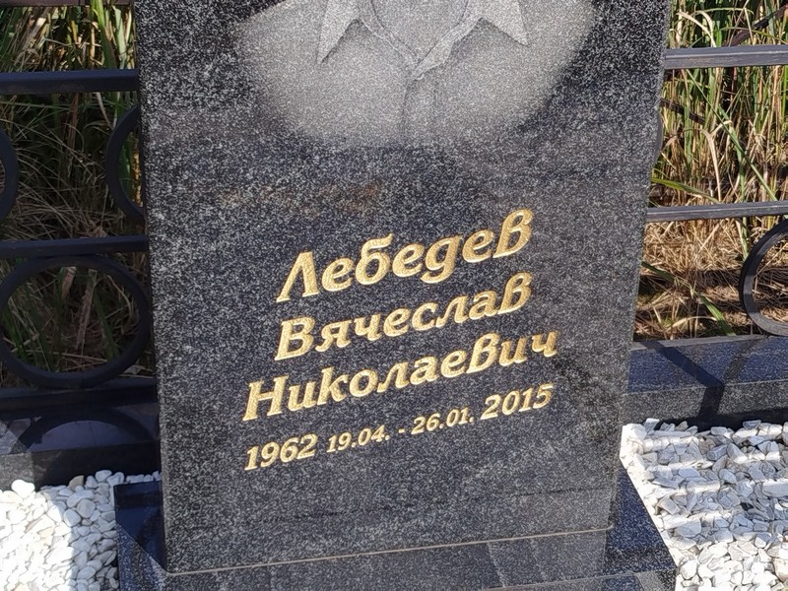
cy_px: 296
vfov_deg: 21.3
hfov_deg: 28.2
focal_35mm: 69
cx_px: 394
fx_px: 1571
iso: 50
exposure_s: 1/827
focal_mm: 5.31
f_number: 1.7
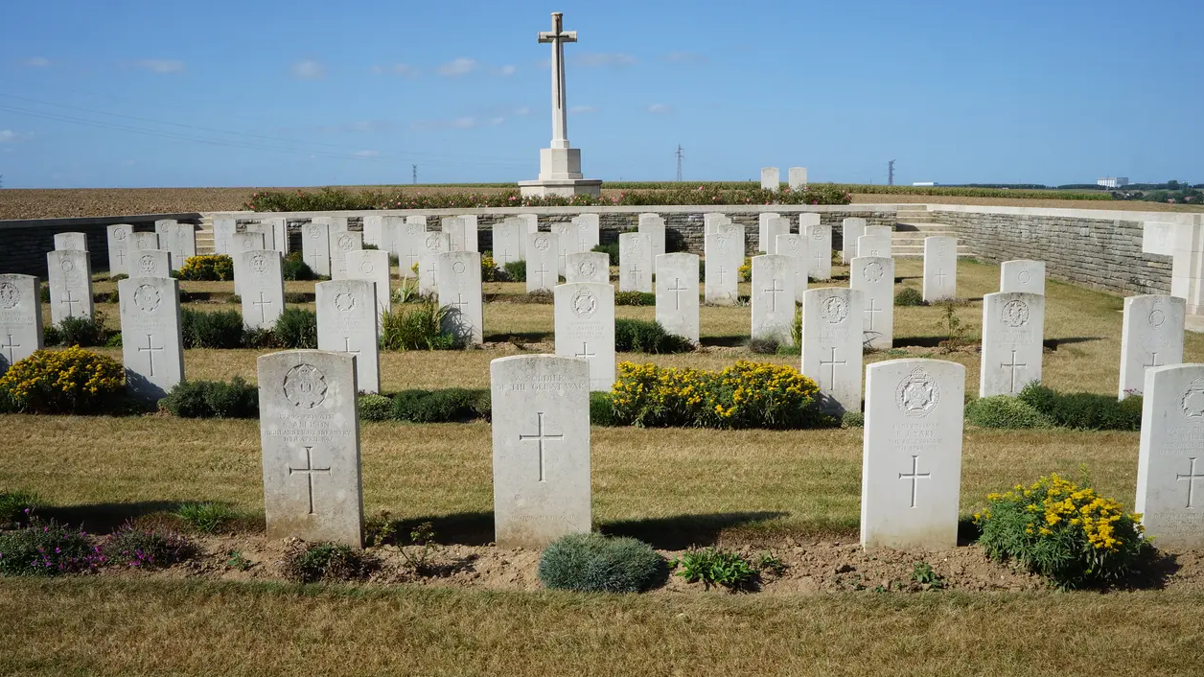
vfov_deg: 36.7
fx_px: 1021
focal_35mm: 32
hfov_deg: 61.0
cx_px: 604
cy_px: 348
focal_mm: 20
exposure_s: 1/320
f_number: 13
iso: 200
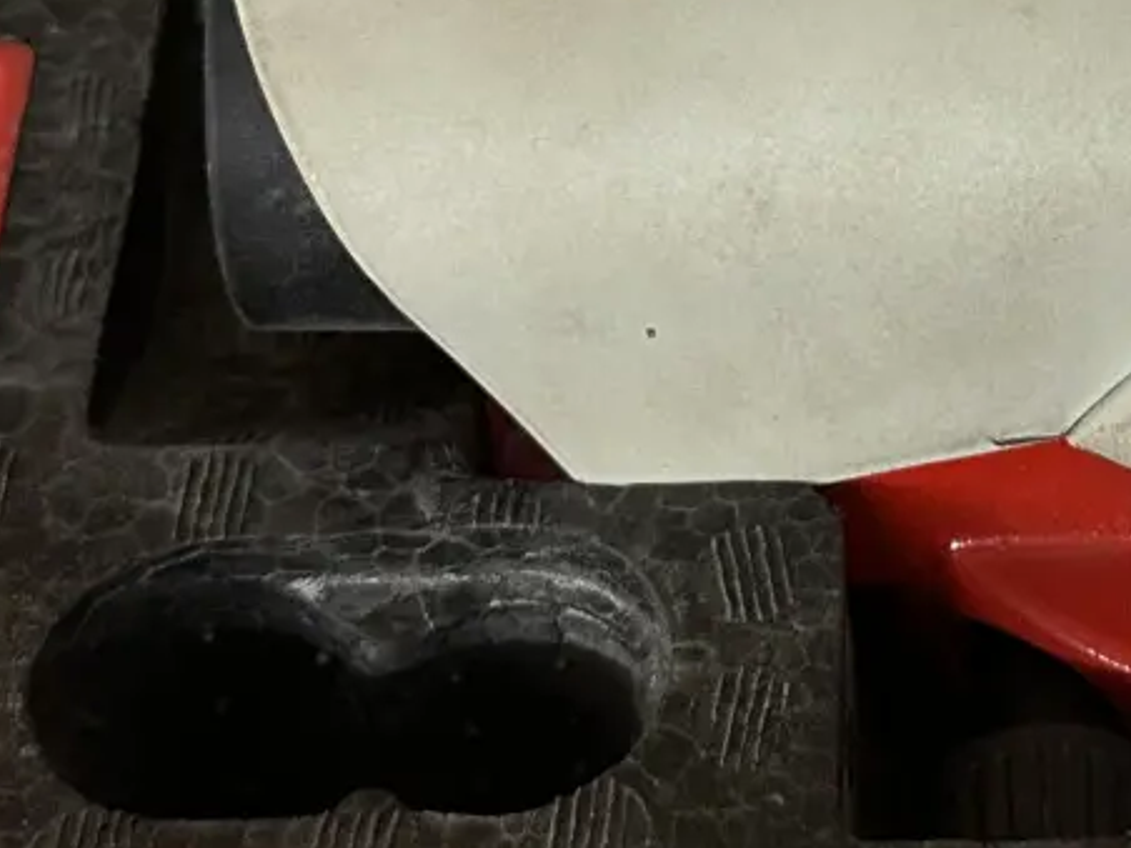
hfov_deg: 18.8
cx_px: 1101
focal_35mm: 102
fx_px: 3333
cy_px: 13
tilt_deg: -44.4
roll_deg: -1.2
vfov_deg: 14.3
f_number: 1.78
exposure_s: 1/50
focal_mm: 6.86
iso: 250
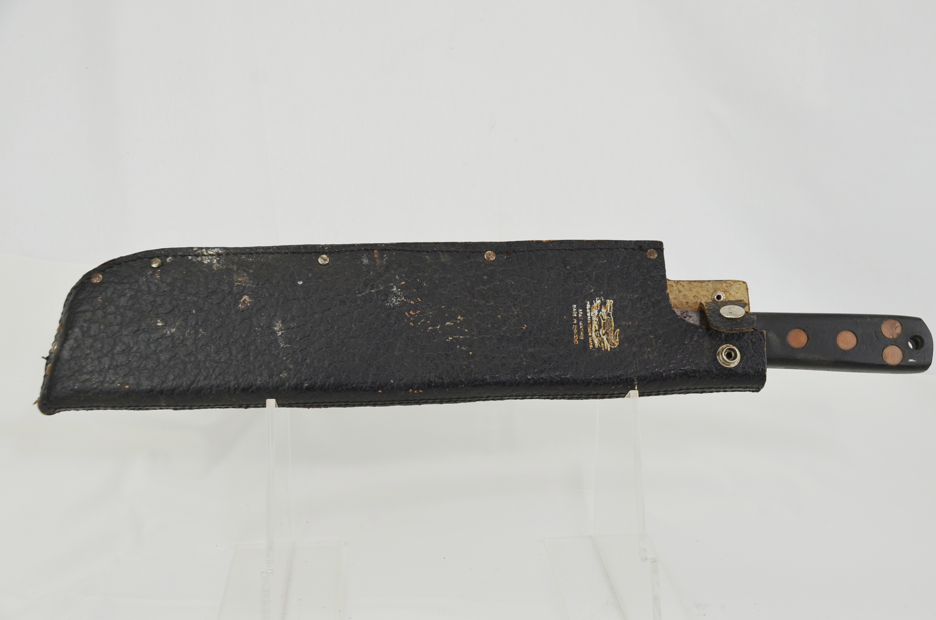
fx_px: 1245
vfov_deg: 28.0
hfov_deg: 41.2
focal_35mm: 48
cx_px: 468
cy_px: 310
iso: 320
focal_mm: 32
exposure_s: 1/125
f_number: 5.6
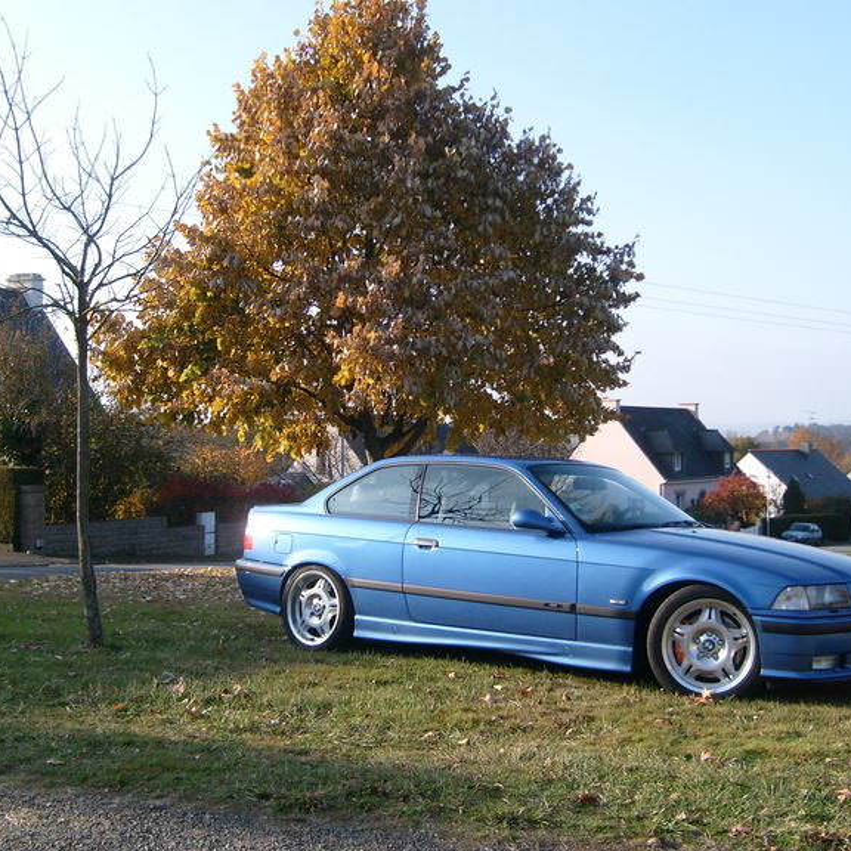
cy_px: 420
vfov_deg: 39.2
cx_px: 468
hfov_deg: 39.1
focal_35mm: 43
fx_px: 1196
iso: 100
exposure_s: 1/125
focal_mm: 5.8
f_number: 7.1
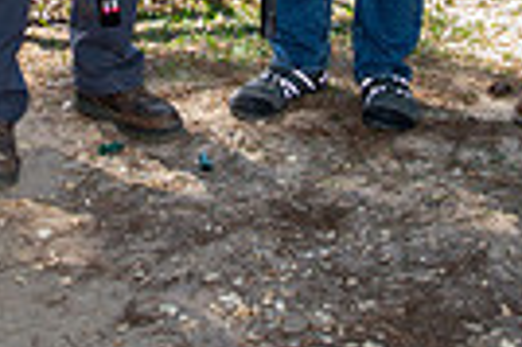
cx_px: 121
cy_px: -273
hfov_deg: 16.8
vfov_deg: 10.6
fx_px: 1752
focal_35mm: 121
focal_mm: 28
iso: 50
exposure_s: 1/200
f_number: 2.8
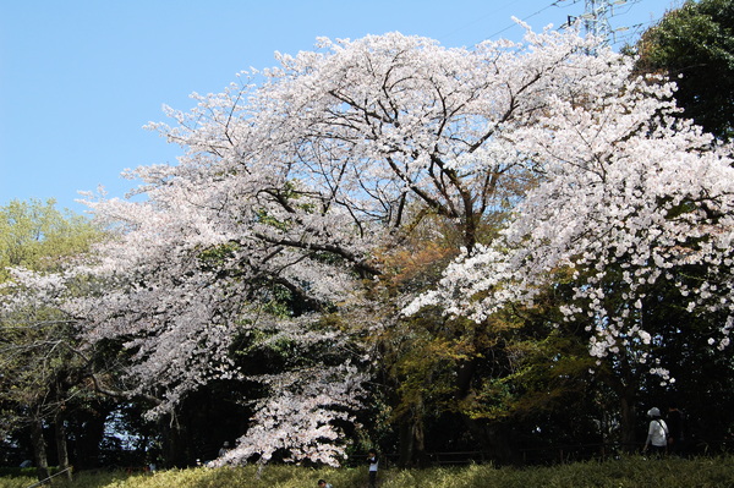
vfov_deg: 26.4
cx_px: 367
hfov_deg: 38.9
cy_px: 244
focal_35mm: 51
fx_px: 1039
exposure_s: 1/250
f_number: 8
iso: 200
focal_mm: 34
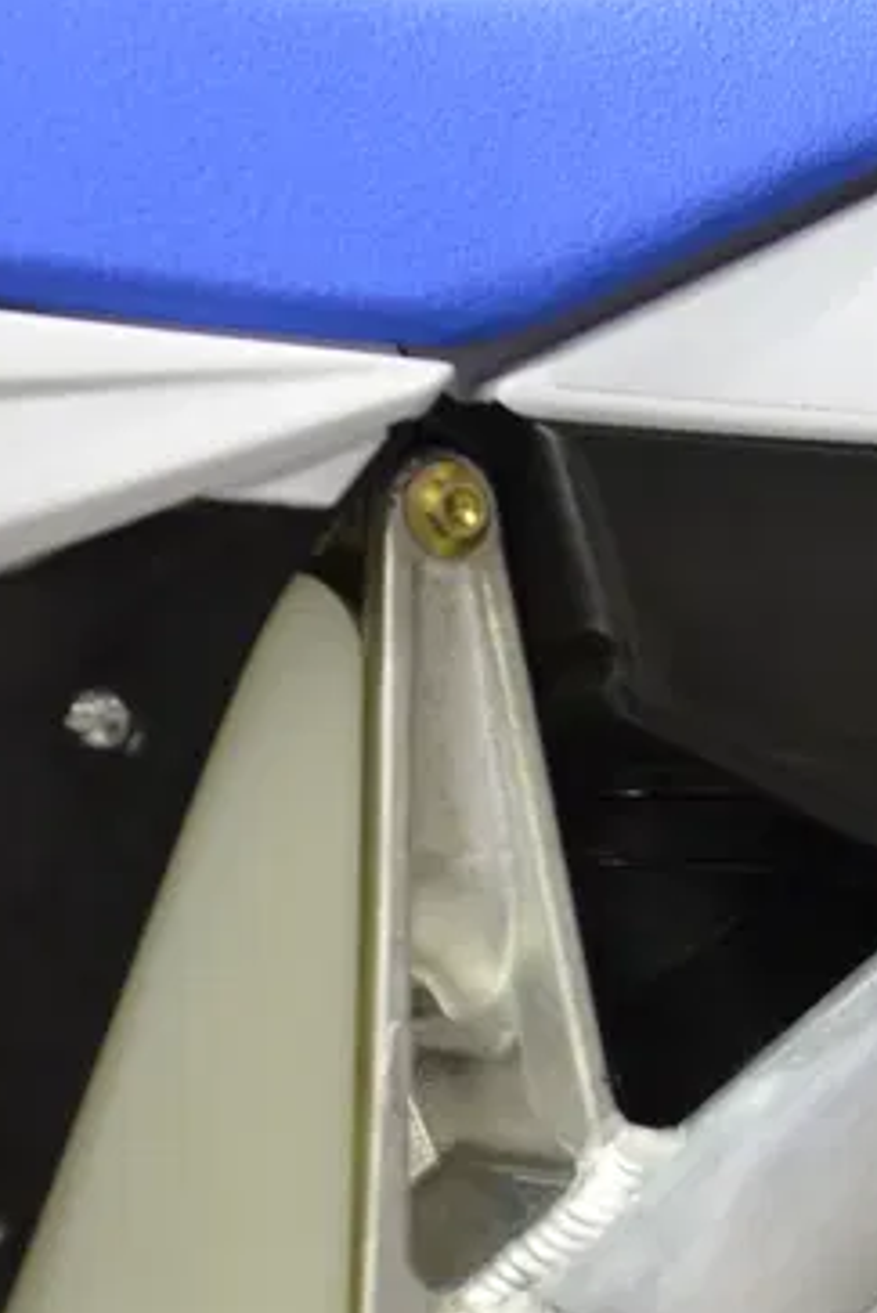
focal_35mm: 125
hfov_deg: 10.7
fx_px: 4563
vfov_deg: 16.0
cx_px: 1189
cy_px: 1358
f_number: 4
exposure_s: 1/200
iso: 1250
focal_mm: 38
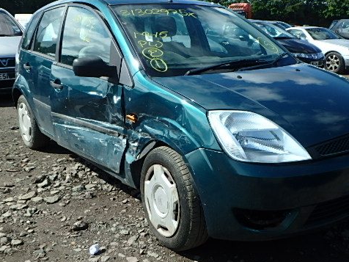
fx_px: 393
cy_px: 136
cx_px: 208
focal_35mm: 39
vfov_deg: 36.8
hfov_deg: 47.6
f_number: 4.6
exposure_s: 1/640
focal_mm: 5.2
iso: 125
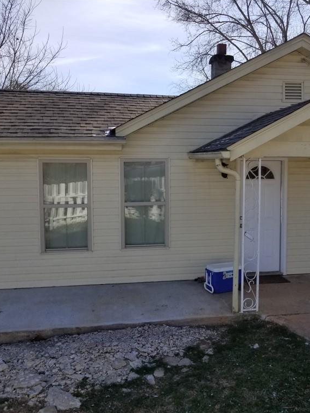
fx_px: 418
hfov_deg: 40.4
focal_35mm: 35
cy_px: 206
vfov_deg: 52.6
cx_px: 193
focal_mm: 4.25
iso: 50
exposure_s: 1/2136
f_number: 1.7
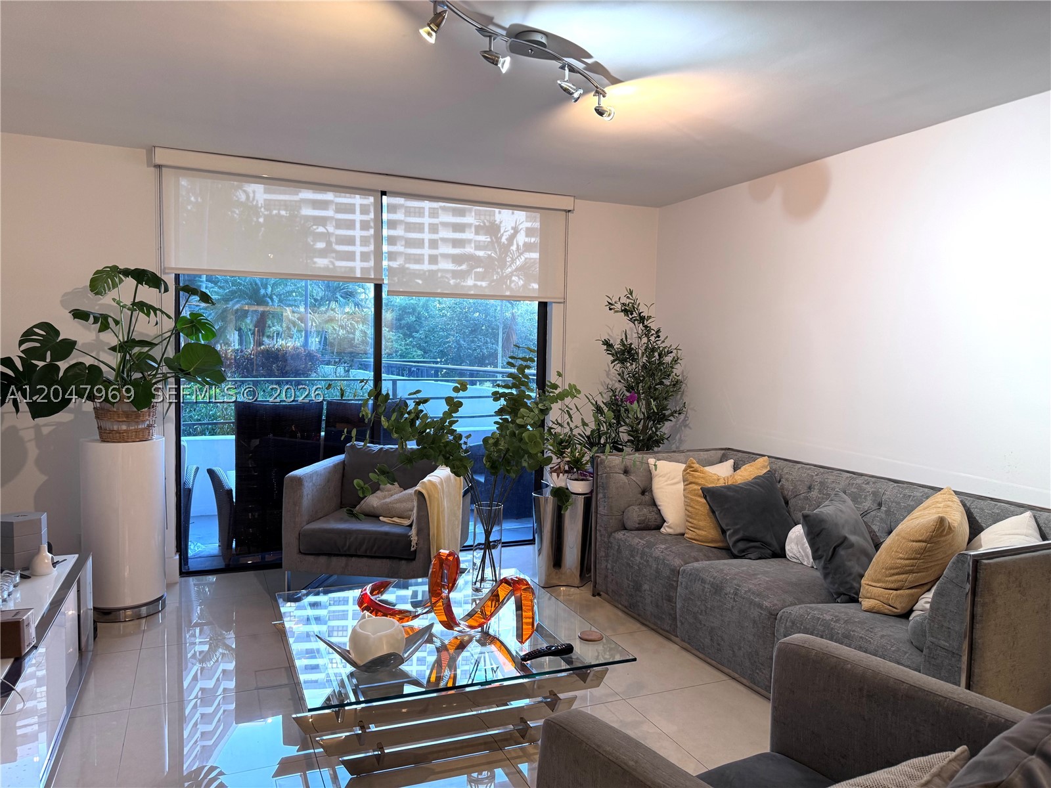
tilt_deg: -3.0
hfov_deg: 71.6
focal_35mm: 24
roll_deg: -1.4
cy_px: 394
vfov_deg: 56.8
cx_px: 526
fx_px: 729
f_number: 1.78
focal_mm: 6.76
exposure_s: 1/60
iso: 160
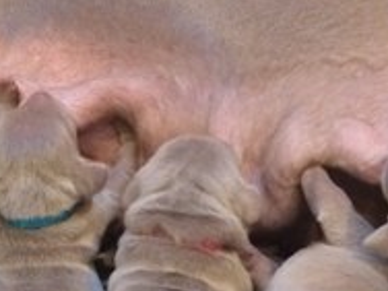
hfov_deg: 20.4
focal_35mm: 96
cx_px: 250
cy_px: 229
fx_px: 1076
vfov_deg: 15.3
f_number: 2.2
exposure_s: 1/15
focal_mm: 4.12
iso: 400
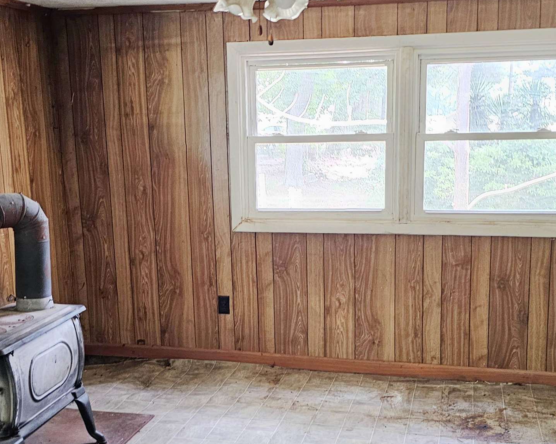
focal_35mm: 48
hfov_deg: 38.7
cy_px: 282
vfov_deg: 31.3
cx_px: 241
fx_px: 790
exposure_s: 1/60
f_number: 1.7
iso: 640
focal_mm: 6.3
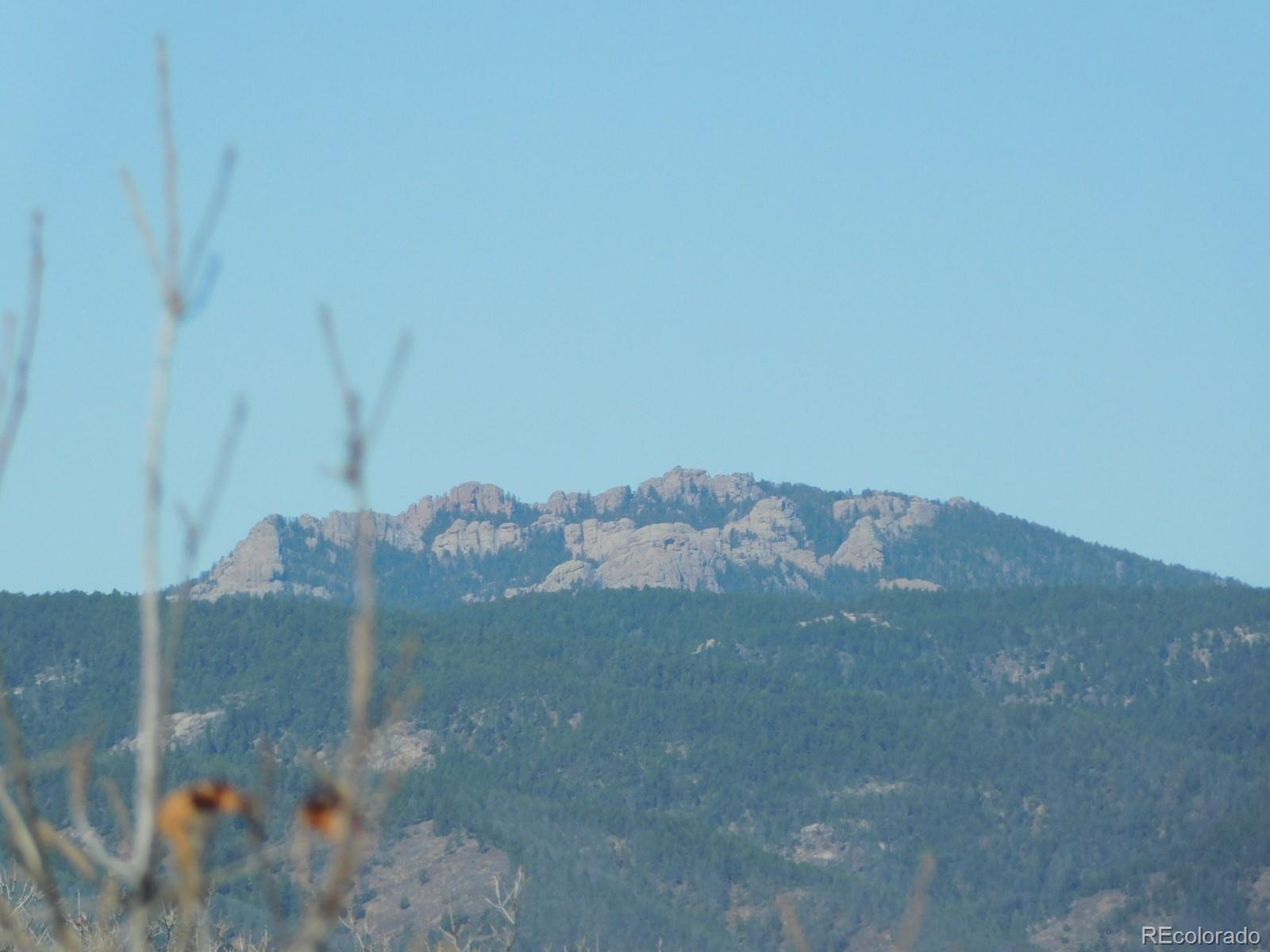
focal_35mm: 394
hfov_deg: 5.0
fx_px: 14455
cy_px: 476
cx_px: 635
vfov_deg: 3.8
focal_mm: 70
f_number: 5.9
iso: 125
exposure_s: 1/640
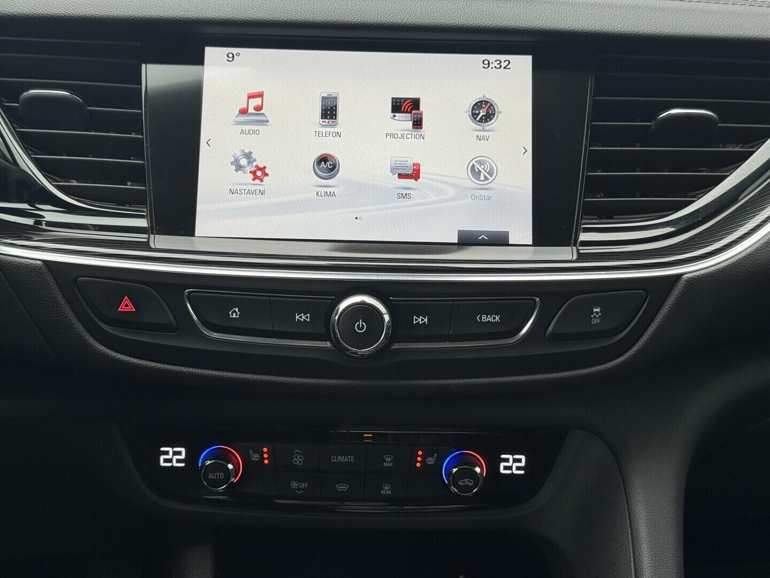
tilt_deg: -20.7
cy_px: 289
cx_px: 385
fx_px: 1068
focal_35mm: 48
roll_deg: -2.3
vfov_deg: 30.3
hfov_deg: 39.7
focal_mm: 6.76
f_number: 1.78
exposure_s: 1/134
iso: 50
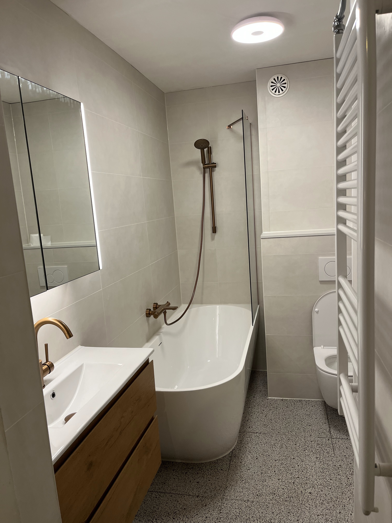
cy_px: 262
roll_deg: +3.6
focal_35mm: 26
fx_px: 393
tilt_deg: -10.1
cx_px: 196
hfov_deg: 53.1
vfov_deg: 67.3
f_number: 1.6
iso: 125
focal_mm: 5.1
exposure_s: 1/100
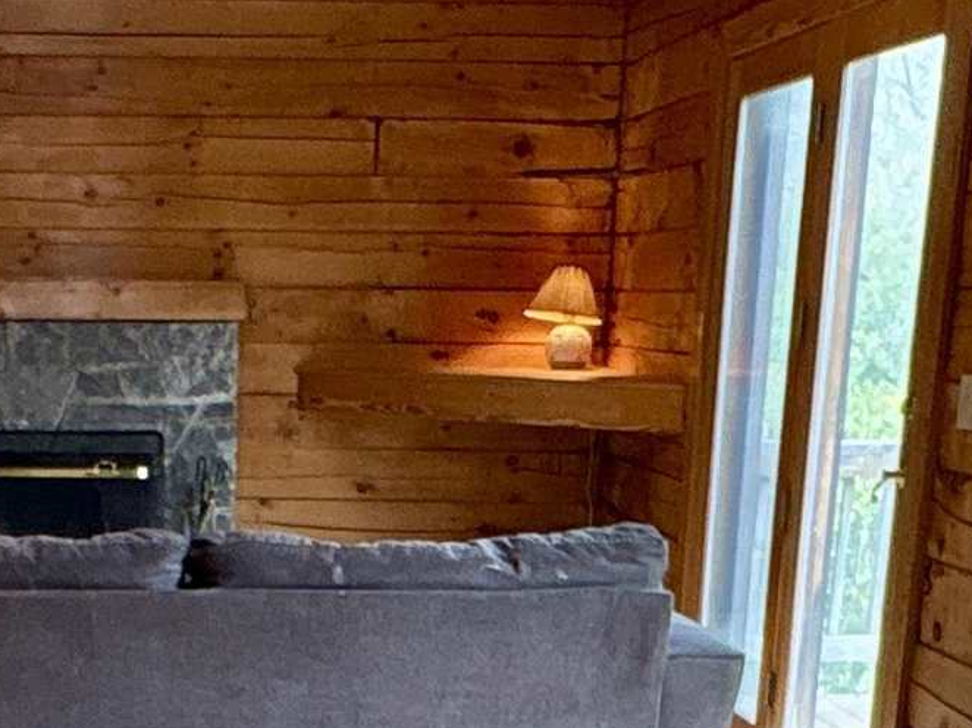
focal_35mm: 65
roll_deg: +0.2
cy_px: 936
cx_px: 192
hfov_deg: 29.2
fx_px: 1825
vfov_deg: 20.7
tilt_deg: -17.5
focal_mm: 2.22
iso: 125
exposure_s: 1/60
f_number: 2.2
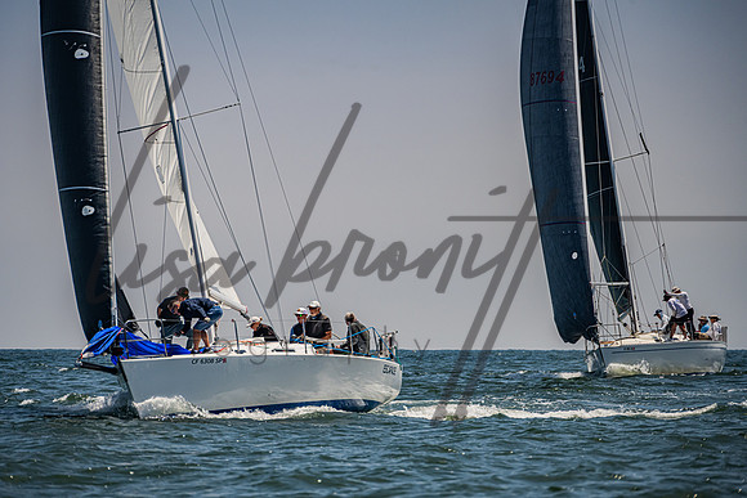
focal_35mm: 335
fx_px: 6960
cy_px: 260
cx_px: 349
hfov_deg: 6.1
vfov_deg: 4.1
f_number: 8
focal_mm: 310
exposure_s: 1/3200
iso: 400
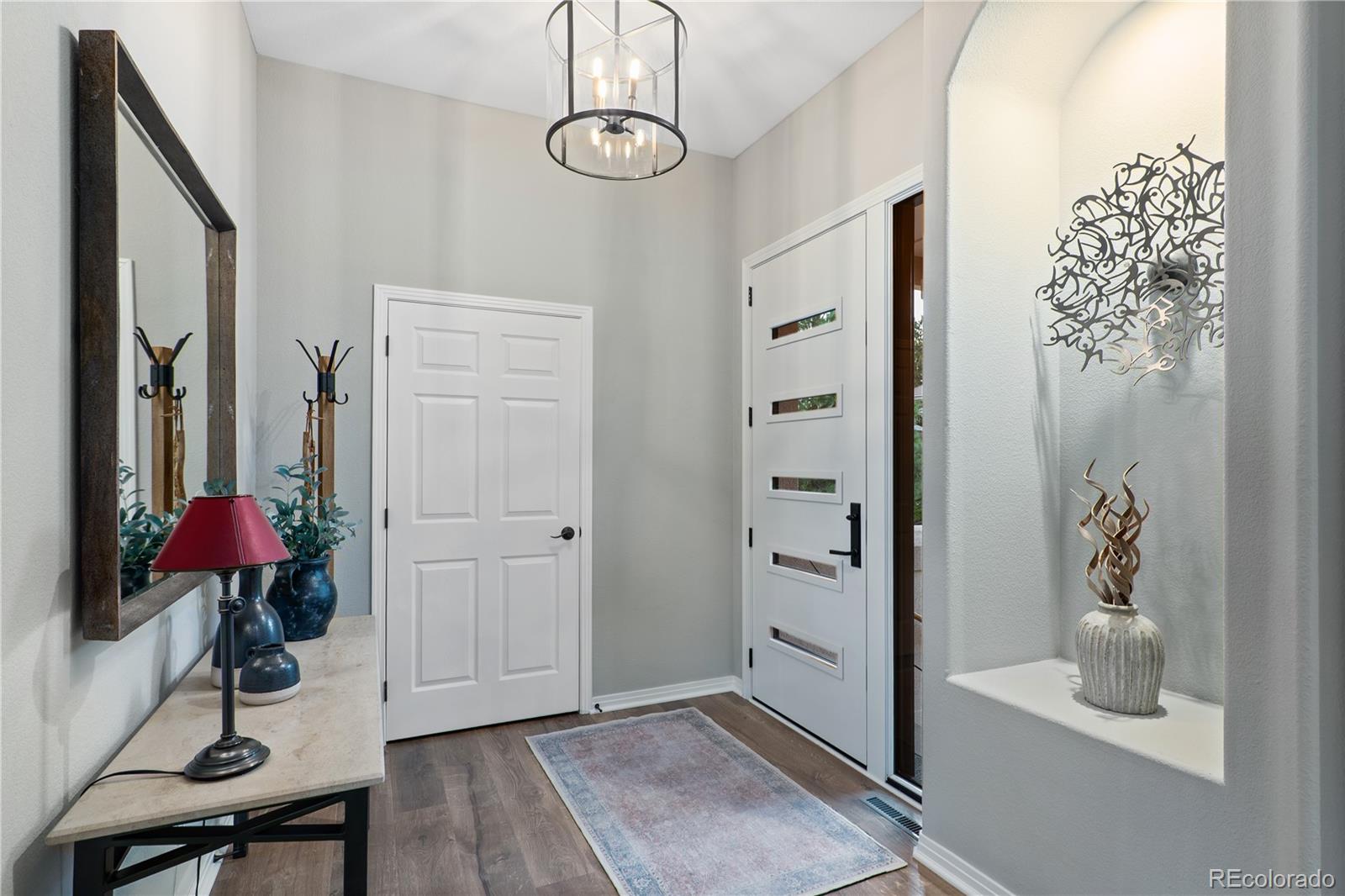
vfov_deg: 70.4
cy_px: 448
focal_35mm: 17
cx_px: 672
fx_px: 635
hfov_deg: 93.3
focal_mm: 17
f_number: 9
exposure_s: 3.2
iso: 400
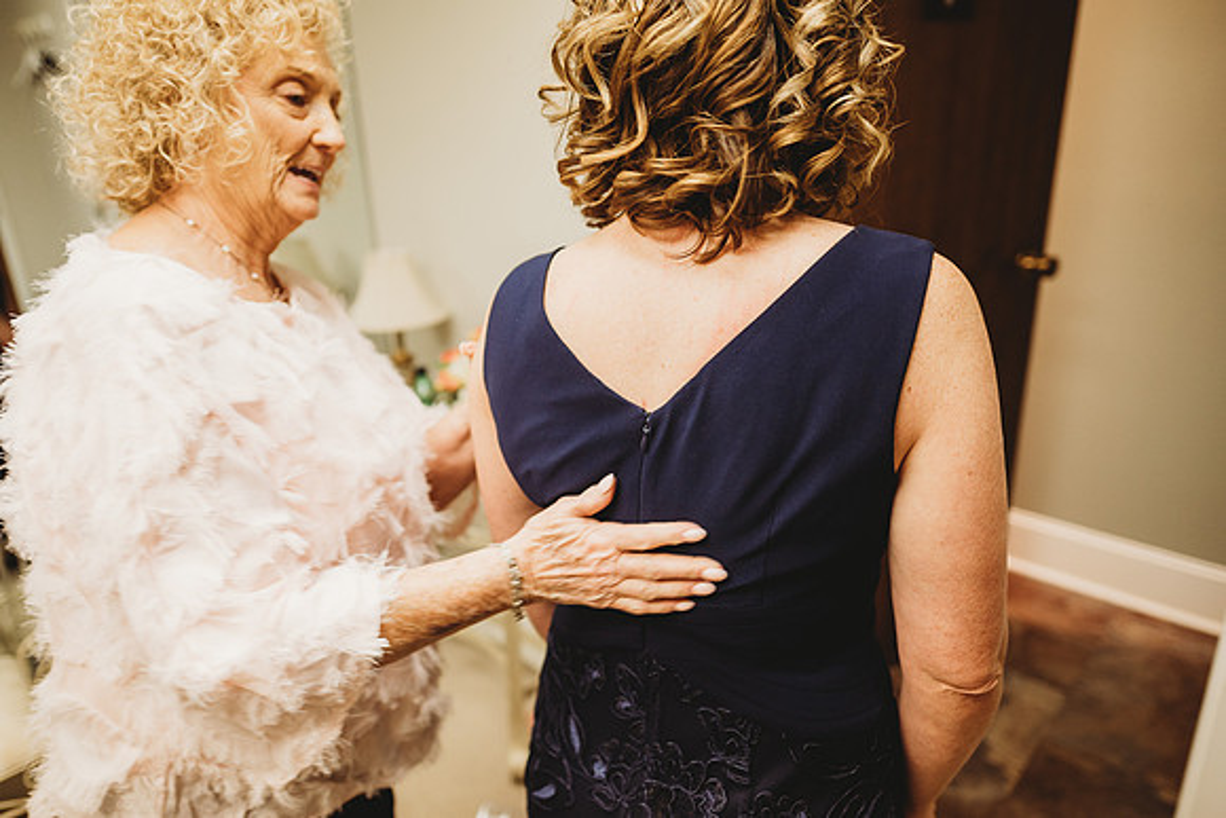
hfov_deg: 73.7
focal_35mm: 24
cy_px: 409
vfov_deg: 53.2
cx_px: 613
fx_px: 817
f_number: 2.2
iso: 640
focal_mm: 24
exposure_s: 1/100
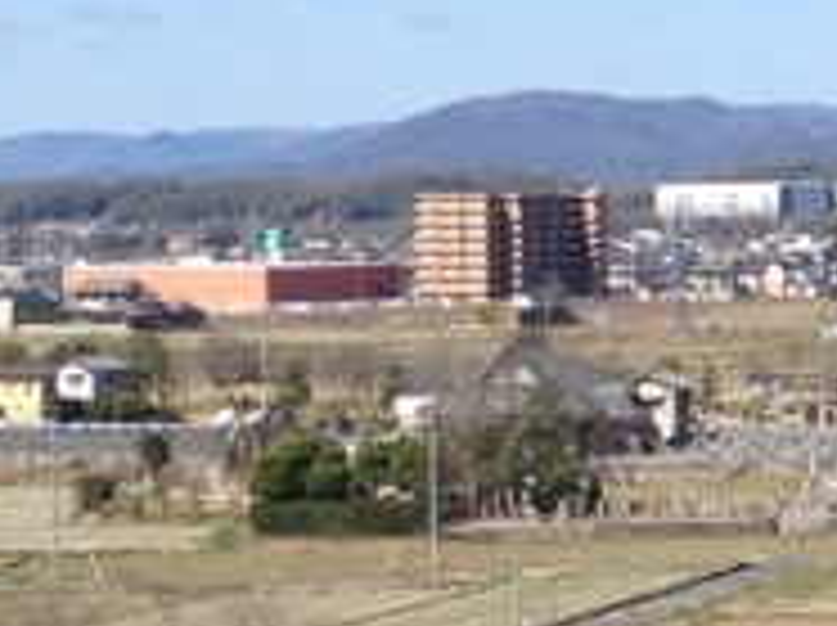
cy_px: 266
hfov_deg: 10.6
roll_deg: -0.6
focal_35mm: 182
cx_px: 1098
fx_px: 4395
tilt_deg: -1.3
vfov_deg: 8.1
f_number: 2.4
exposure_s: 1/1506
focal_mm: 4.12
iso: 50
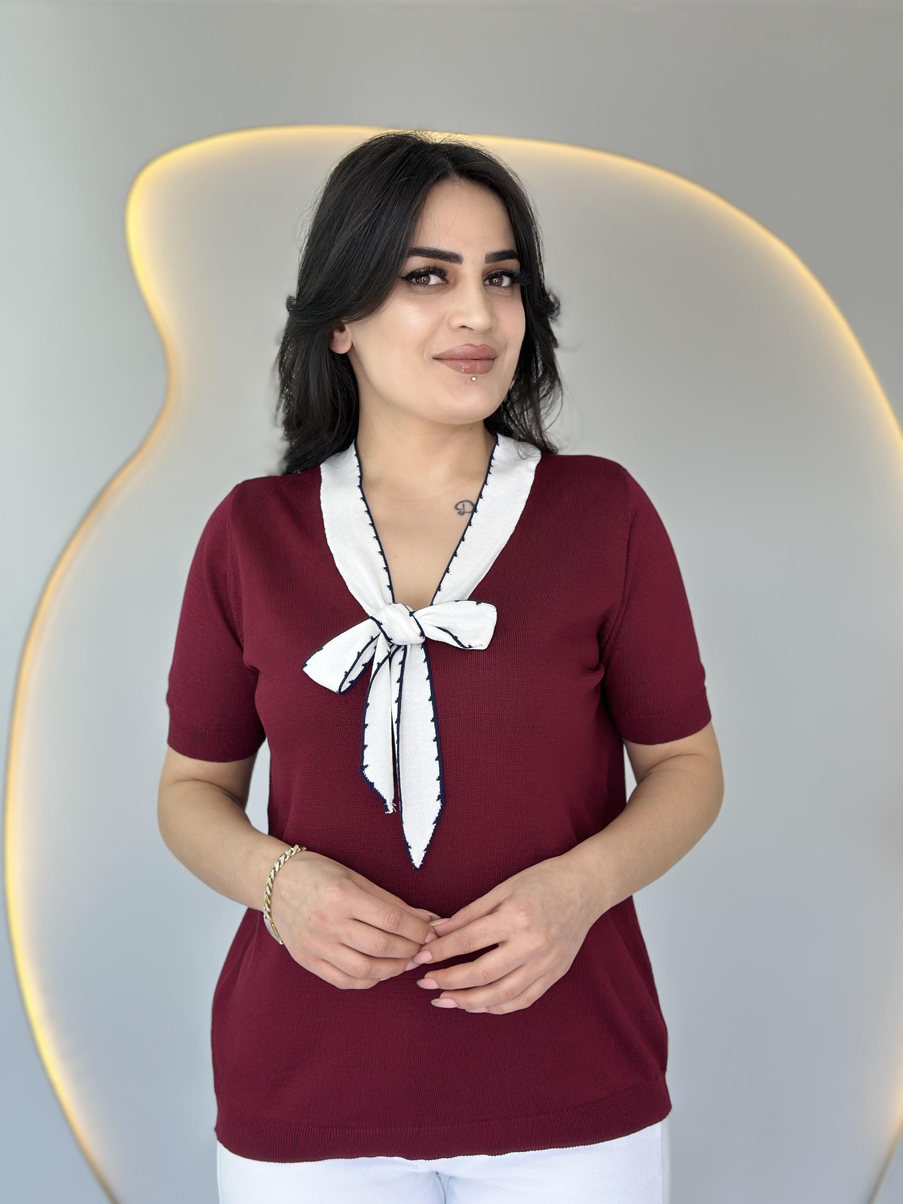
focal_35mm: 48
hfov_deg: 30.3
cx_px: 452
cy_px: 602
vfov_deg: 39.7
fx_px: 1670
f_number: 1.78
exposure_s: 1/178
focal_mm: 6.86
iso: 64
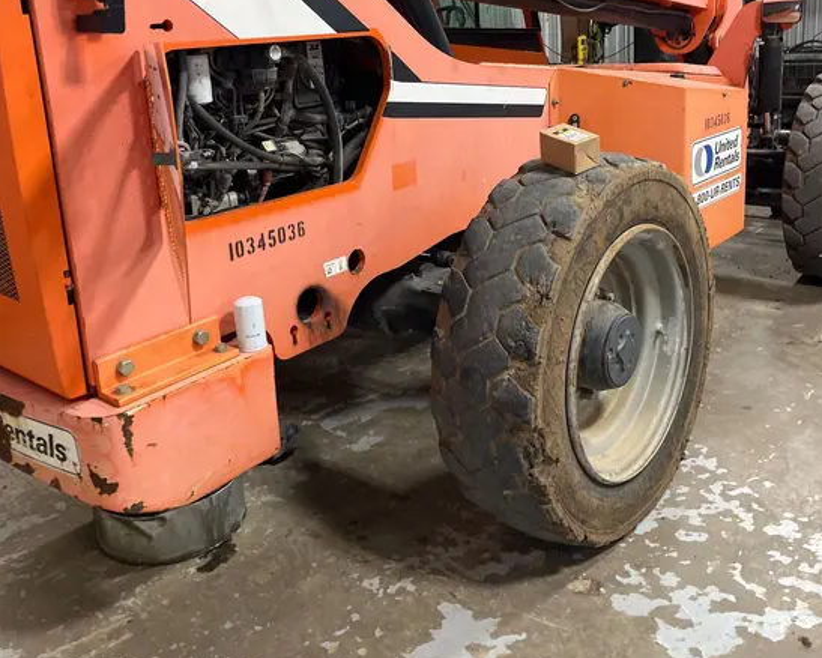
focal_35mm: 34
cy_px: 219
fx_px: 827
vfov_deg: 42.8
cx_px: 412
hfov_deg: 52.8
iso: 125
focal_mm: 5.1
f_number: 1.6
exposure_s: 1/60
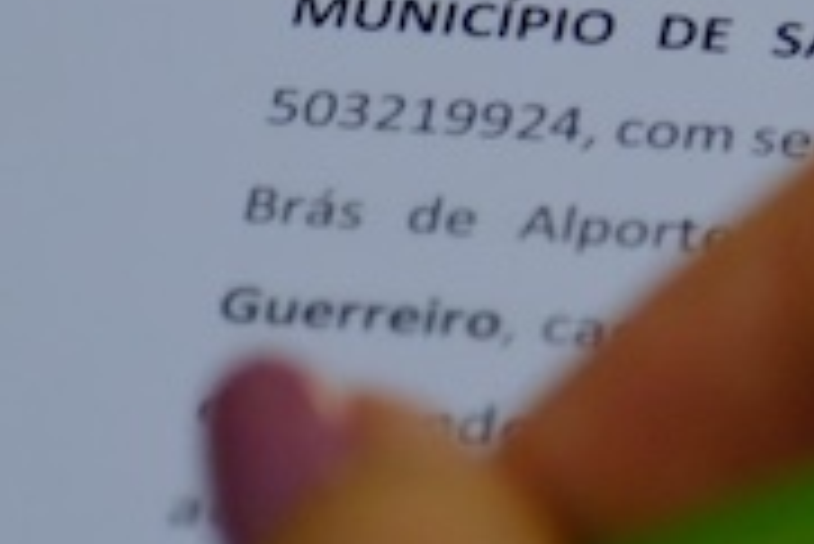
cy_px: -45
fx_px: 10387
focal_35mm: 459
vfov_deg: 3.0
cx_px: 1241
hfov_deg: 4.5
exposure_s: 1/110
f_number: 4
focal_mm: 74.2
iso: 1250
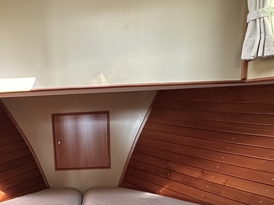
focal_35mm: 40
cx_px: 75
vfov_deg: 33.8
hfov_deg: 45.5
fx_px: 317
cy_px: 189
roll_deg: +1.6
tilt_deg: -11.0
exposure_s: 1/60
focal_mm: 2.22
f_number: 2.2
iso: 500
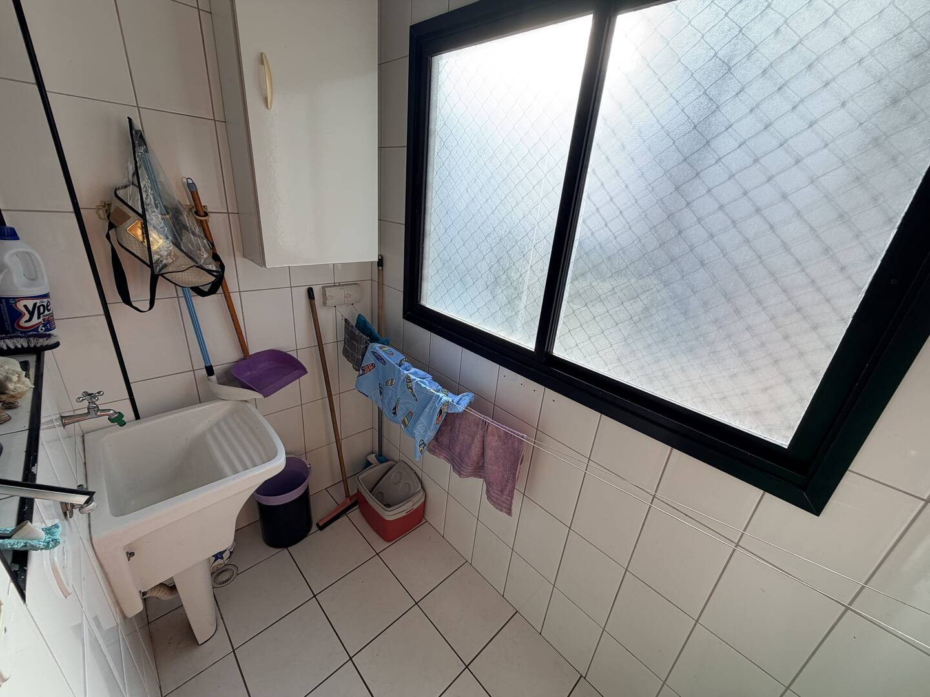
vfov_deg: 85.7
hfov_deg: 102.1
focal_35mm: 14
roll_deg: -4.6
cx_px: 465
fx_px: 376
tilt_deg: -23.8
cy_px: 348
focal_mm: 2.22
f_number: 2.2
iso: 25
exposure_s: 1/120
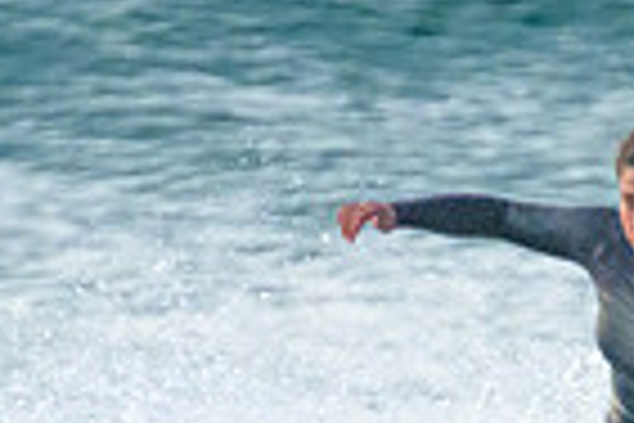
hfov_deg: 0.6
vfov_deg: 0.4
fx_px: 57954
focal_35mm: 3291
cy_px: 632
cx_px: 567
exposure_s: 1/1000
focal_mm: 800
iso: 9000
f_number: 11
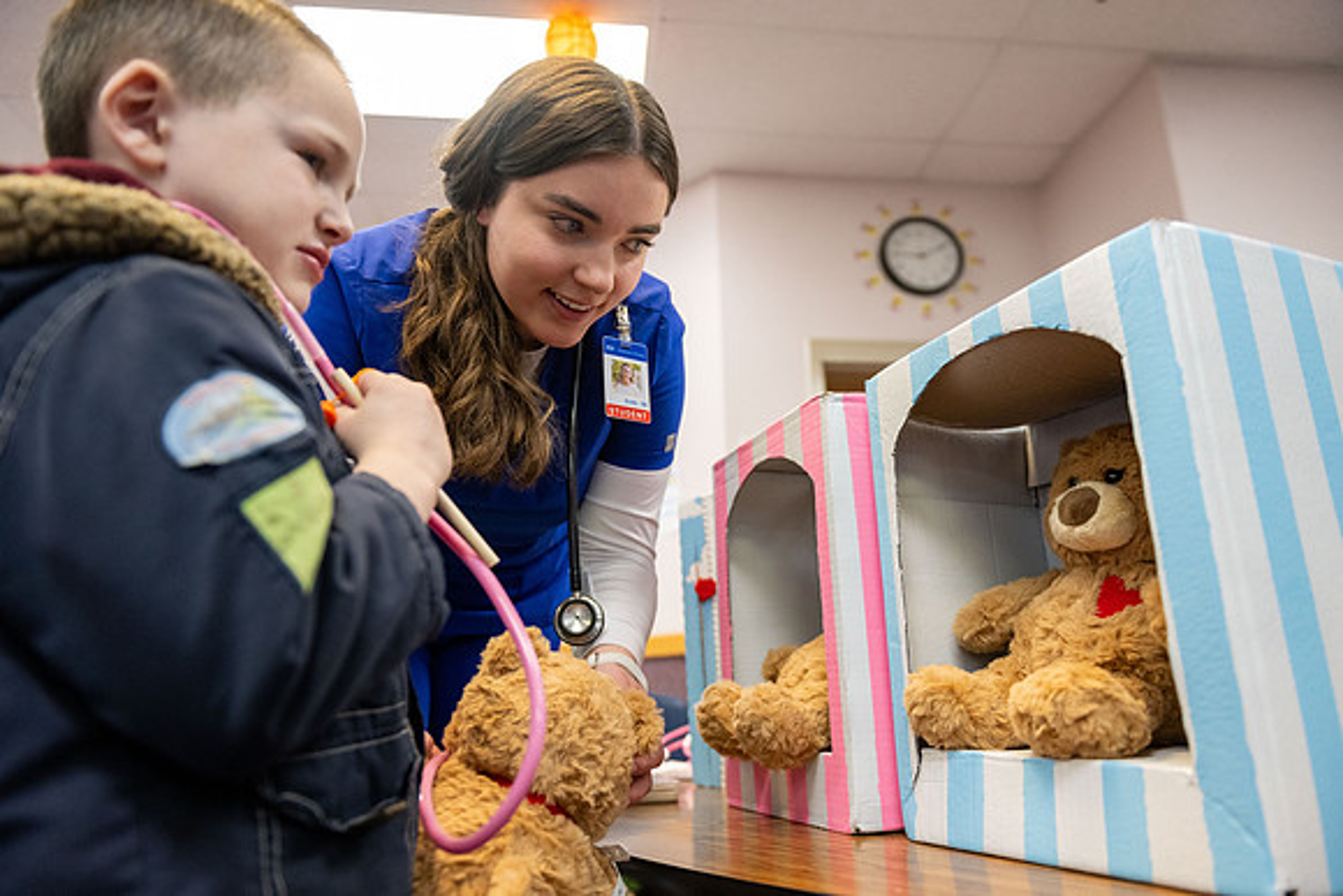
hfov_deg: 73.7
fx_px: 896
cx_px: 672
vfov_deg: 53.2
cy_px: 448
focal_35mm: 24
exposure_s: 1/320
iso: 2000
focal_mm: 24
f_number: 2.8
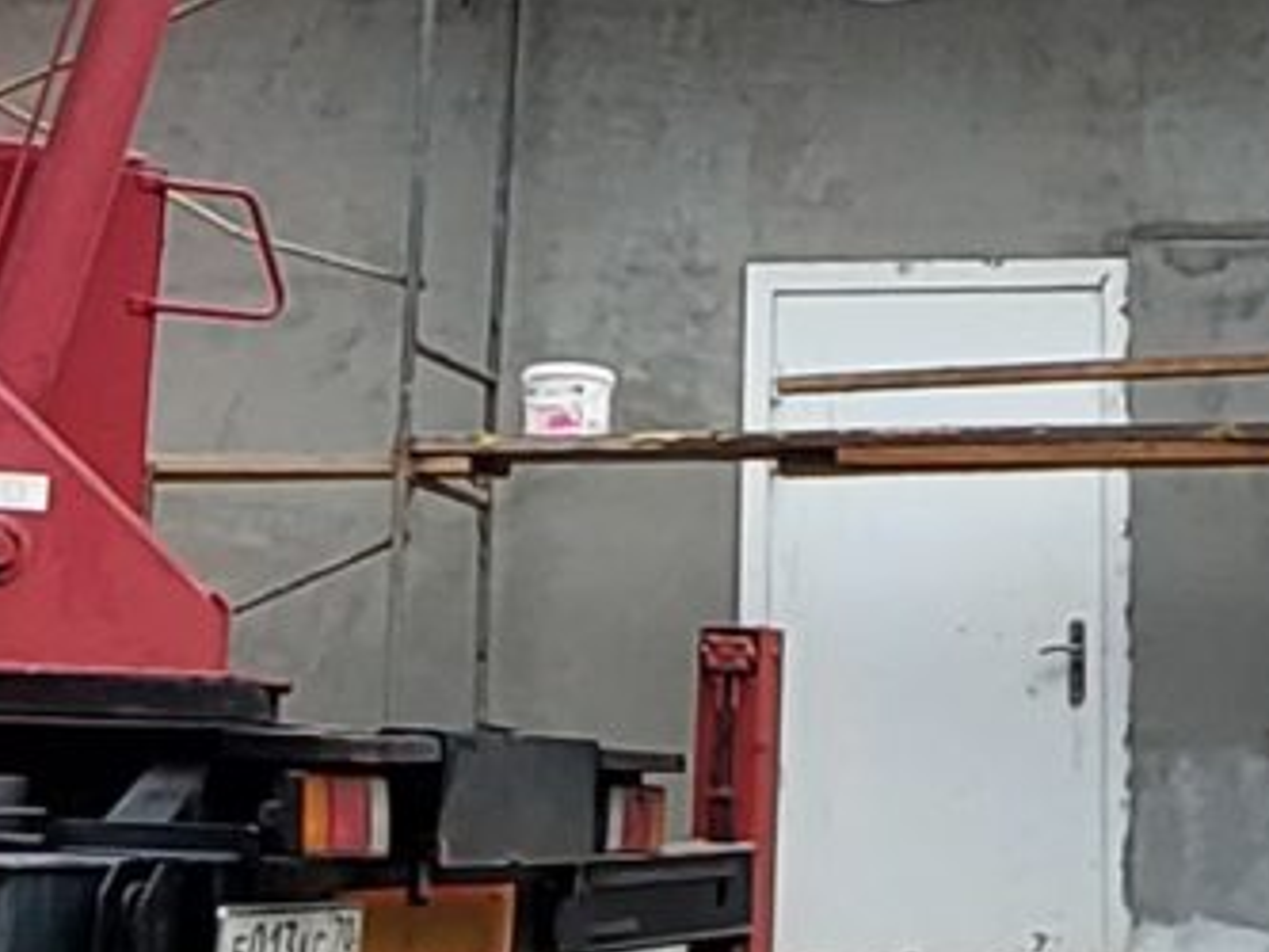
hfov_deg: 19.4
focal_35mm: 100
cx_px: 1021
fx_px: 3667
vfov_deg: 14.2
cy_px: -312
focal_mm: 1.74
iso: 40
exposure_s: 1/445
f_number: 2.2
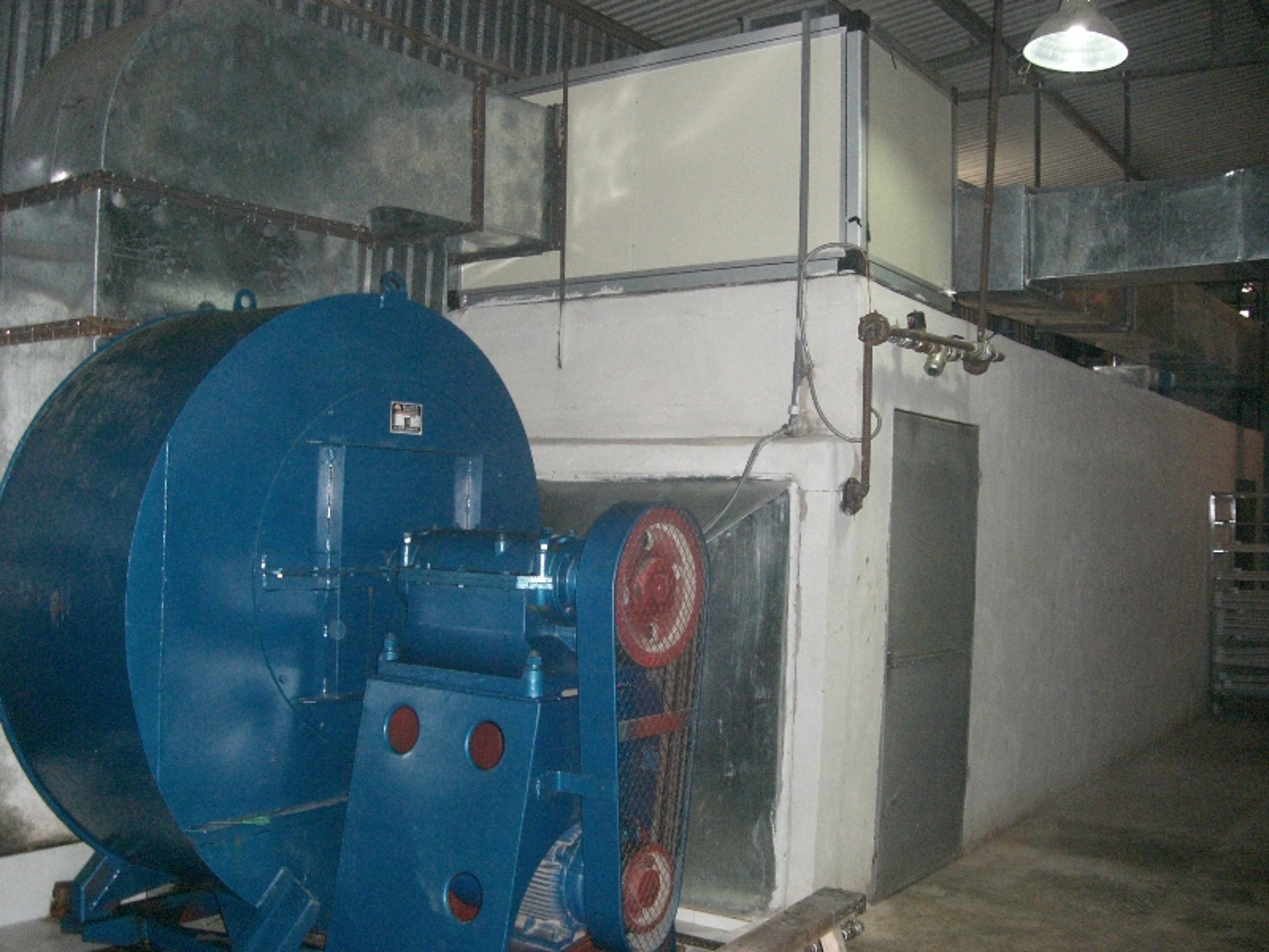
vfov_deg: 37.7
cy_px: 476
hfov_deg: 49.0
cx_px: 634
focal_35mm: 38
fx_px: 1393
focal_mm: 6.2
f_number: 2.7
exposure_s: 1/60
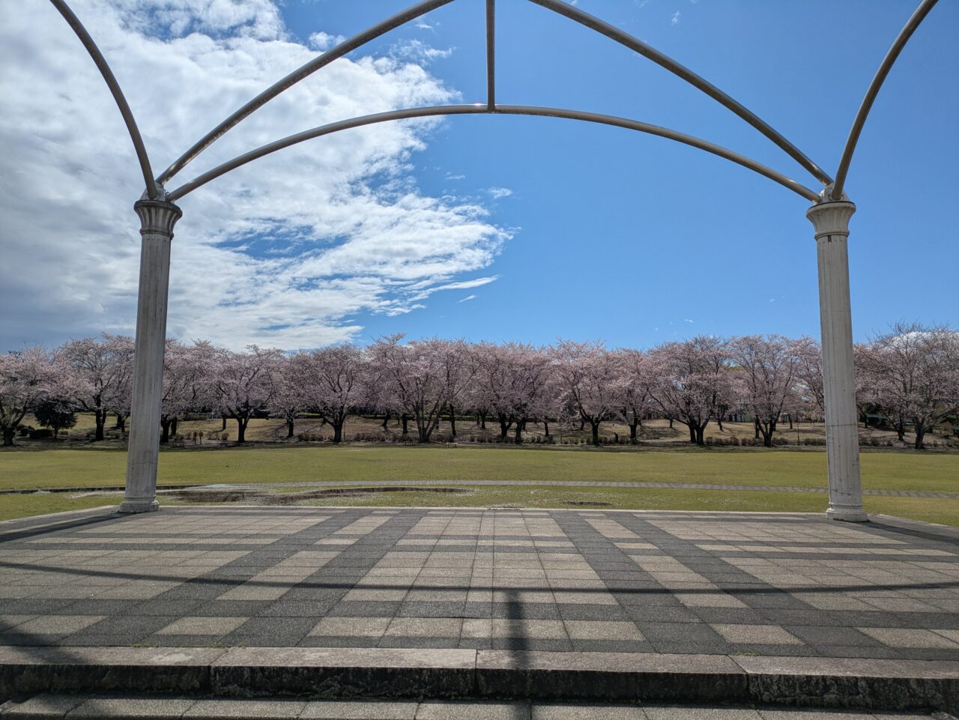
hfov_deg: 69.4
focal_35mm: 25
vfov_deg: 54.9
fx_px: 693
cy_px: 360
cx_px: 480
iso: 52
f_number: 1.89
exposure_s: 1/10101
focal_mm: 5.43
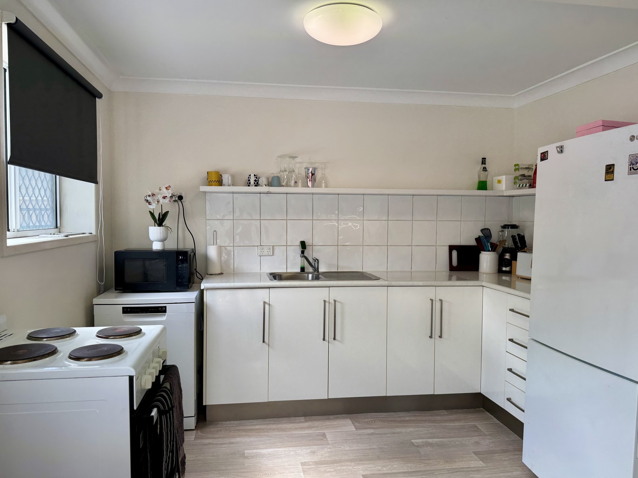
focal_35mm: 24
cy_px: 239
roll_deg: +0.4
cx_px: 319
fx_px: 442
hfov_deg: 71.6
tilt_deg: -3.0
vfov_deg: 56.8
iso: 64
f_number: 1.78
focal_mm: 6.76
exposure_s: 1/276
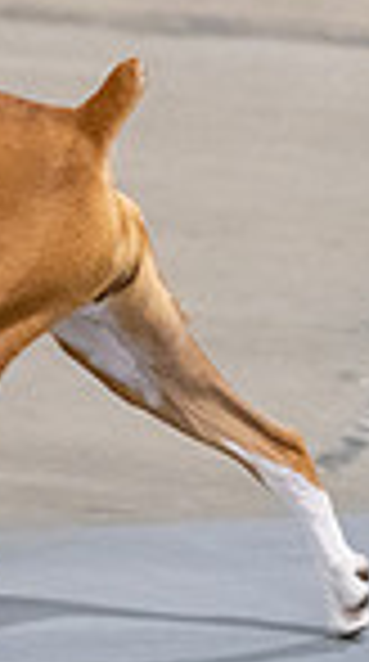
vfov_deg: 4.5
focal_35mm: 477
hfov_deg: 2.5
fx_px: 8350
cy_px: -25
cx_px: -639
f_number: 3.5
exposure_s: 1/250
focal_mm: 115
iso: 6400
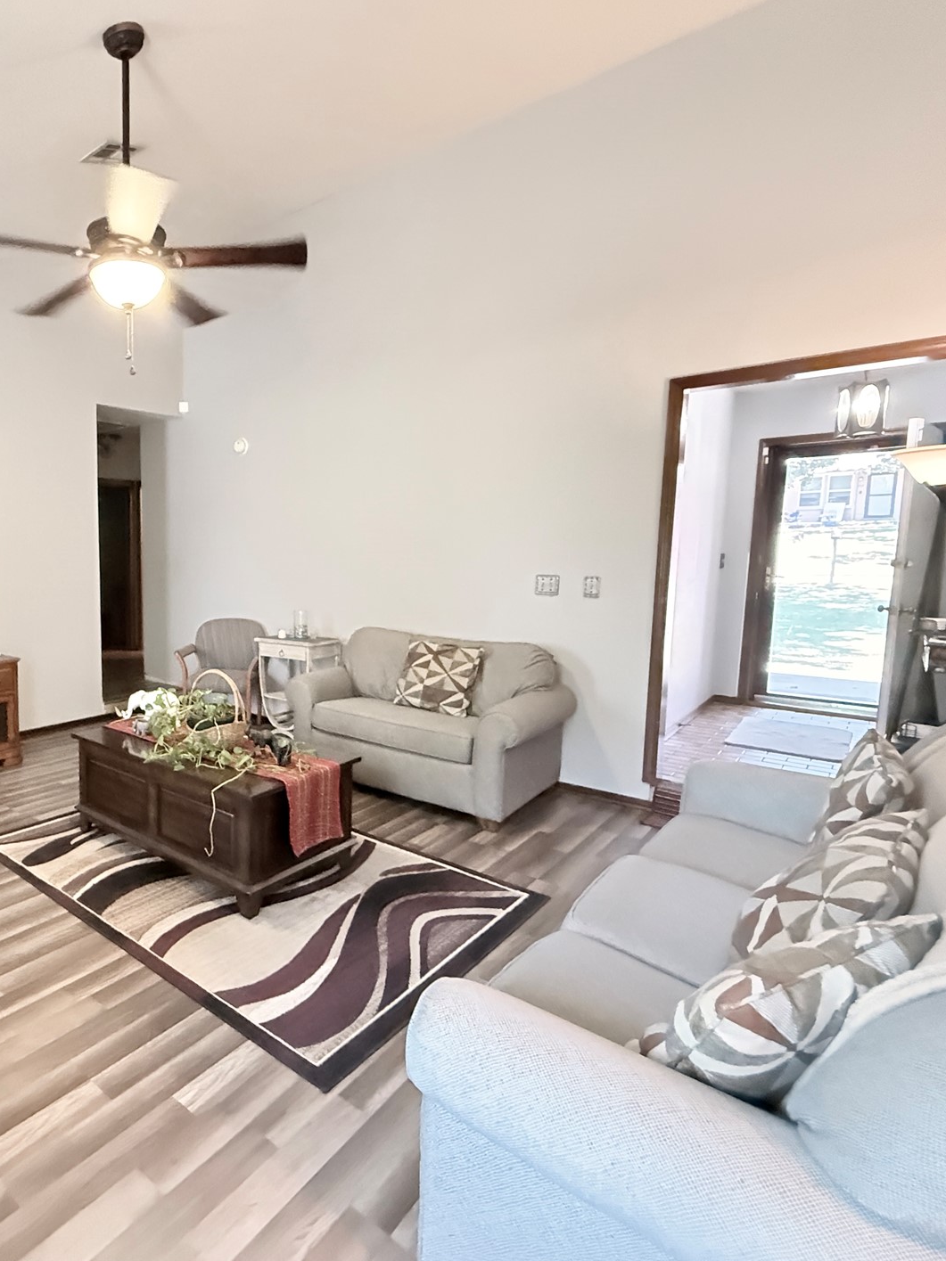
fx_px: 692
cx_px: 196
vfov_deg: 84.7
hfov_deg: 63.1
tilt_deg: -5.9
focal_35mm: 19
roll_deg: +0.0
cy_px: 626
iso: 1250
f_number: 2.2
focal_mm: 2.22
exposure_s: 1/60
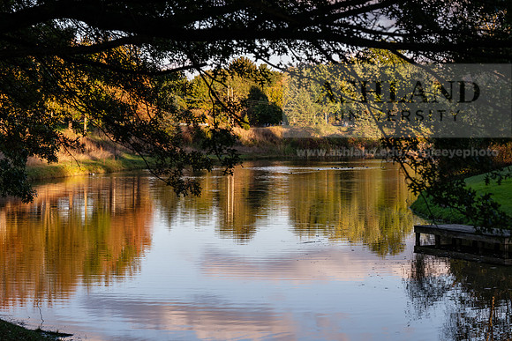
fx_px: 1280
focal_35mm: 90
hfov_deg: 22.6
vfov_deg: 15.2
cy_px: 170
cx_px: 256
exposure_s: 1/400
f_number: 5.6
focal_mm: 90
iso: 320
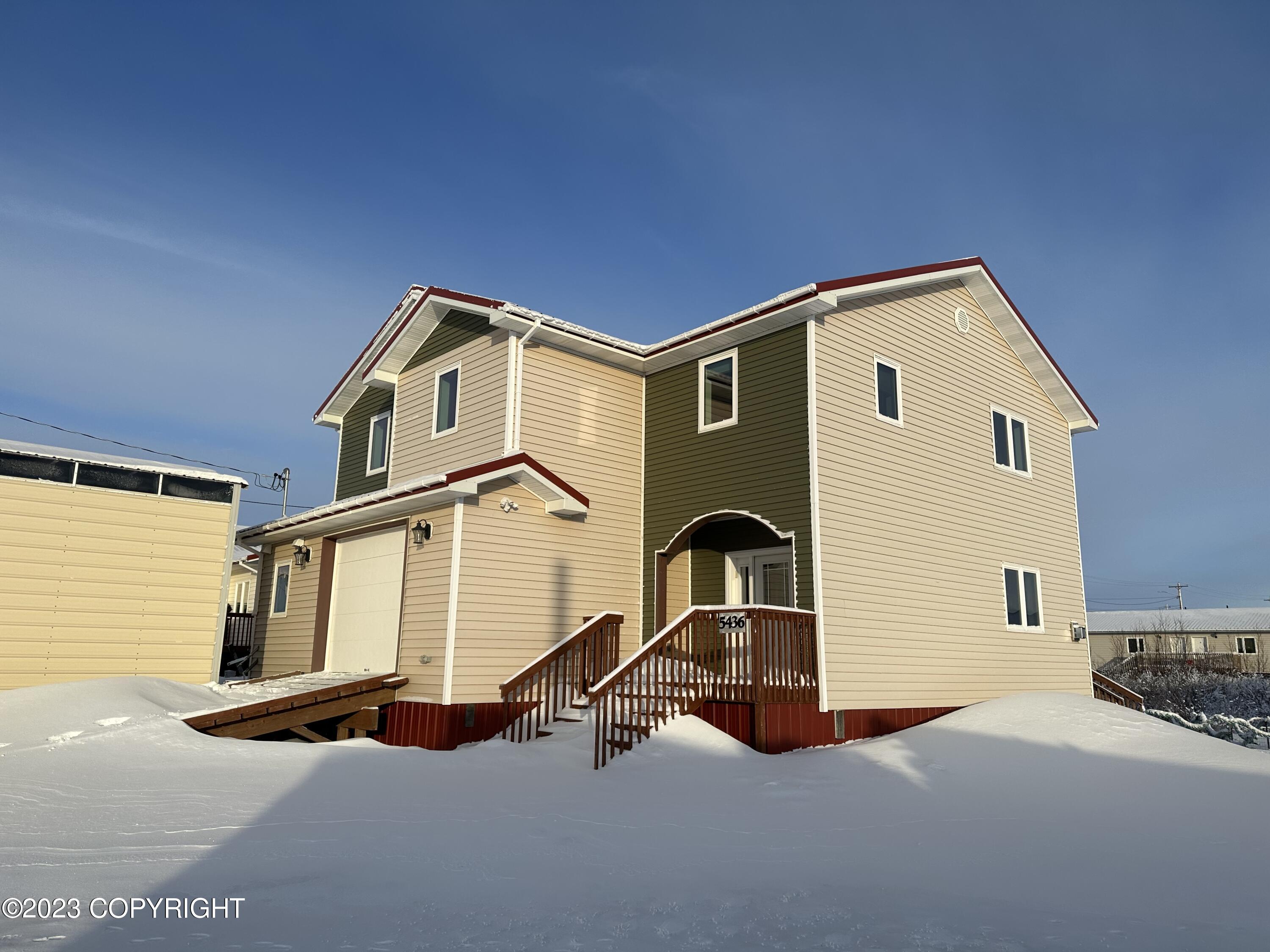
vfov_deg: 56.8
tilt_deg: +9.9
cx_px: 635
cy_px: 476
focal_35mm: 24
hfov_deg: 71.6
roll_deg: -0.2
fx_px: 881
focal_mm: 6.86
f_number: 1.78
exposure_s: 1/5525
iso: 80
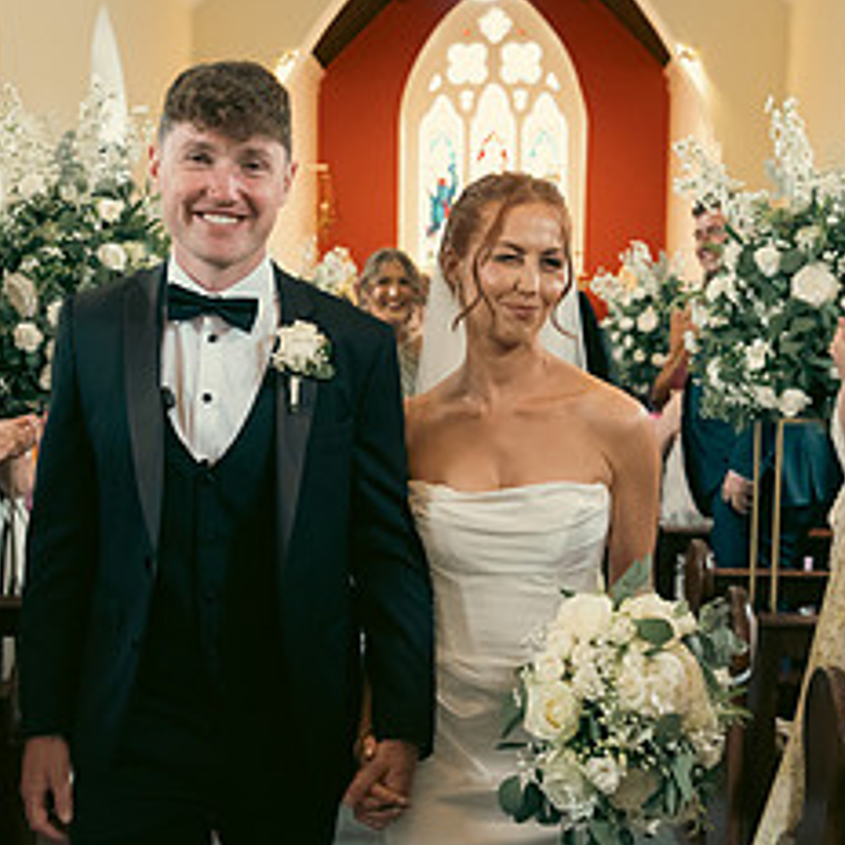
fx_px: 1408
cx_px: 379
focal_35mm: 51
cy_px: 545
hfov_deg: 33.4
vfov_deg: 33.2
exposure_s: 1/200
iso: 5000
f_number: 3.5
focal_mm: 24
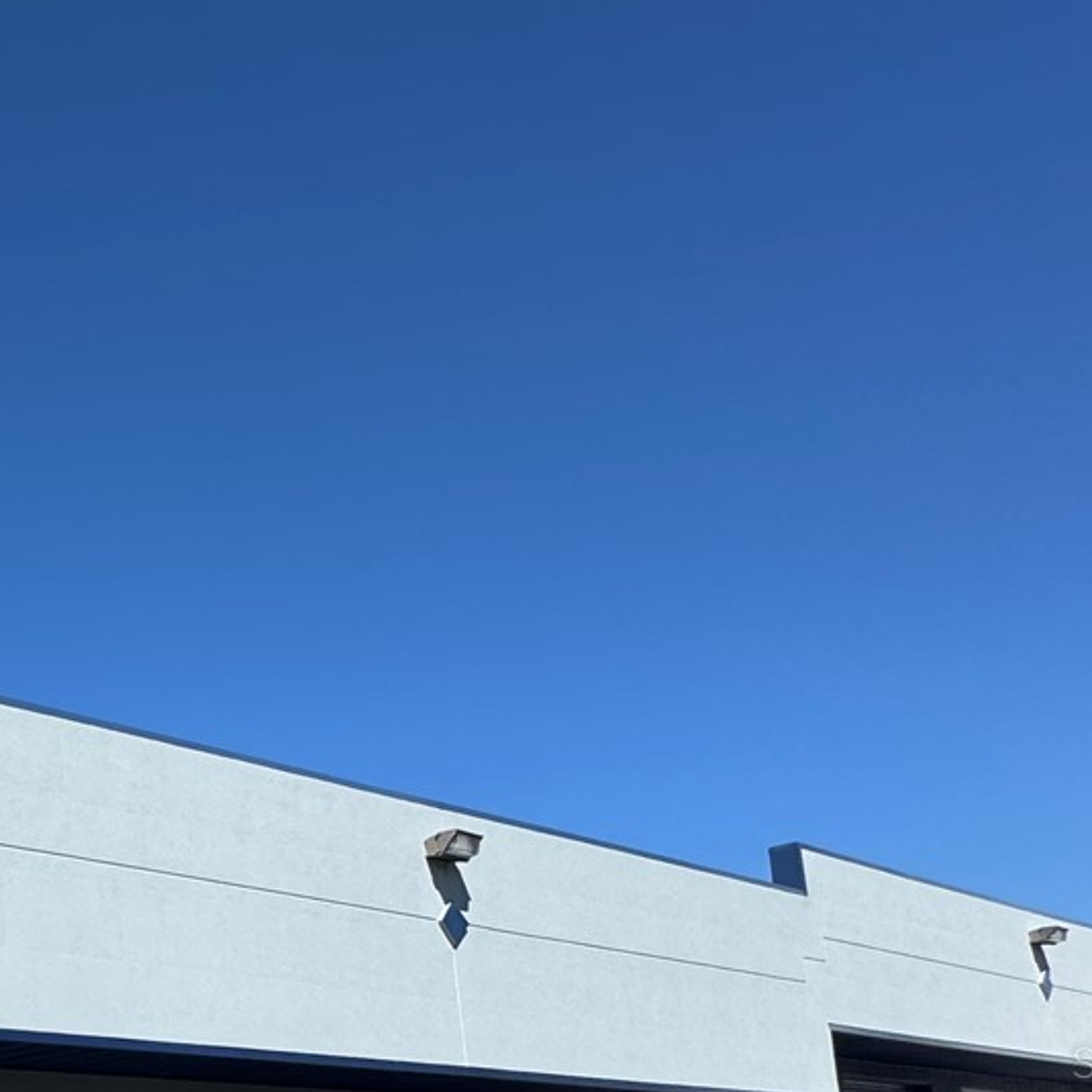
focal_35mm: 37
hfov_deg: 32.3
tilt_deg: +9.2
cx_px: -367
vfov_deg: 40.1
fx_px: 1321
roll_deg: +1.1
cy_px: 1061
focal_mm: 2.22
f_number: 2.2
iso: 50
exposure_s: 1/2273
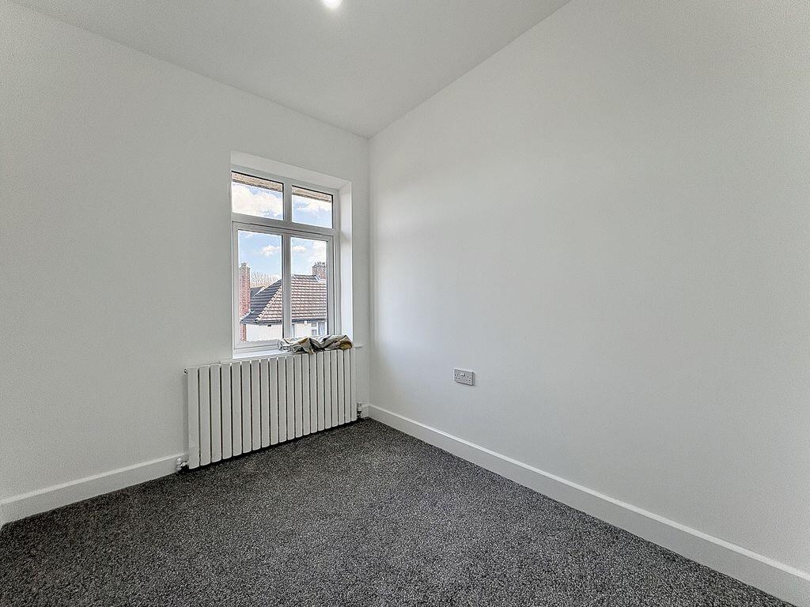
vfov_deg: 85.7
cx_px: 405
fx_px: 328
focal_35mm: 14
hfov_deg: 102.1
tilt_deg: +0.1
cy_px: 304
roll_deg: +0.7
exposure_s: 1/134
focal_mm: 2.22
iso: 64
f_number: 2.2
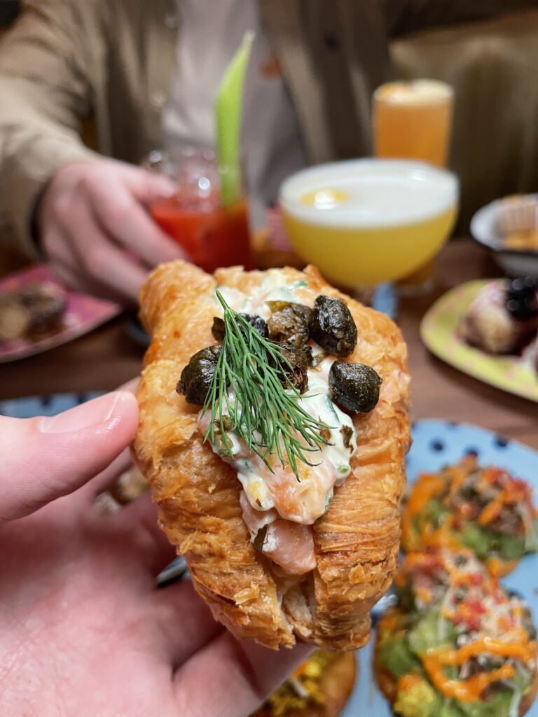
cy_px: 358
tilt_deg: -31.7
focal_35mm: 26
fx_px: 539
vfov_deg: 67.3
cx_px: 269
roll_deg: +6.7
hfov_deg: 53.1
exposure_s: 1/50
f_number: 1.6
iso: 125
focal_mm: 4.2
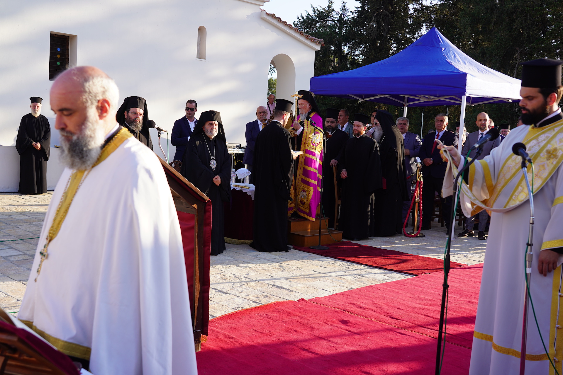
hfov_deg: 49.6
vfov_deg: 34.2
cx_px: 282
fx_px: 610
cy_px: 188
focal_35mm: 39
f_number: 5
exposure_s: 1/200
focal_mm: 39
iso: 100
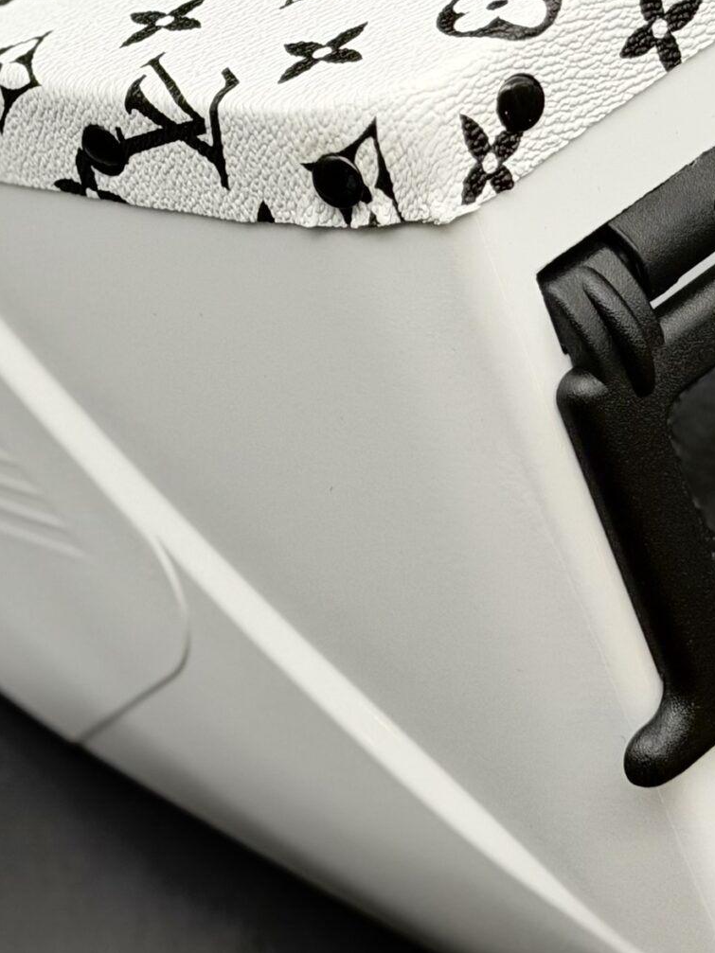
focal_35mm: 122
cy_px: 125
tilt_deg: -48.1
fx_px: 3361
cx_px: 484
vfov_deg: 16.0
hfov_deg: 12.1
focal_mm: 6.76
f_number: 1.78
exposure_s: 1/60
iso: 250
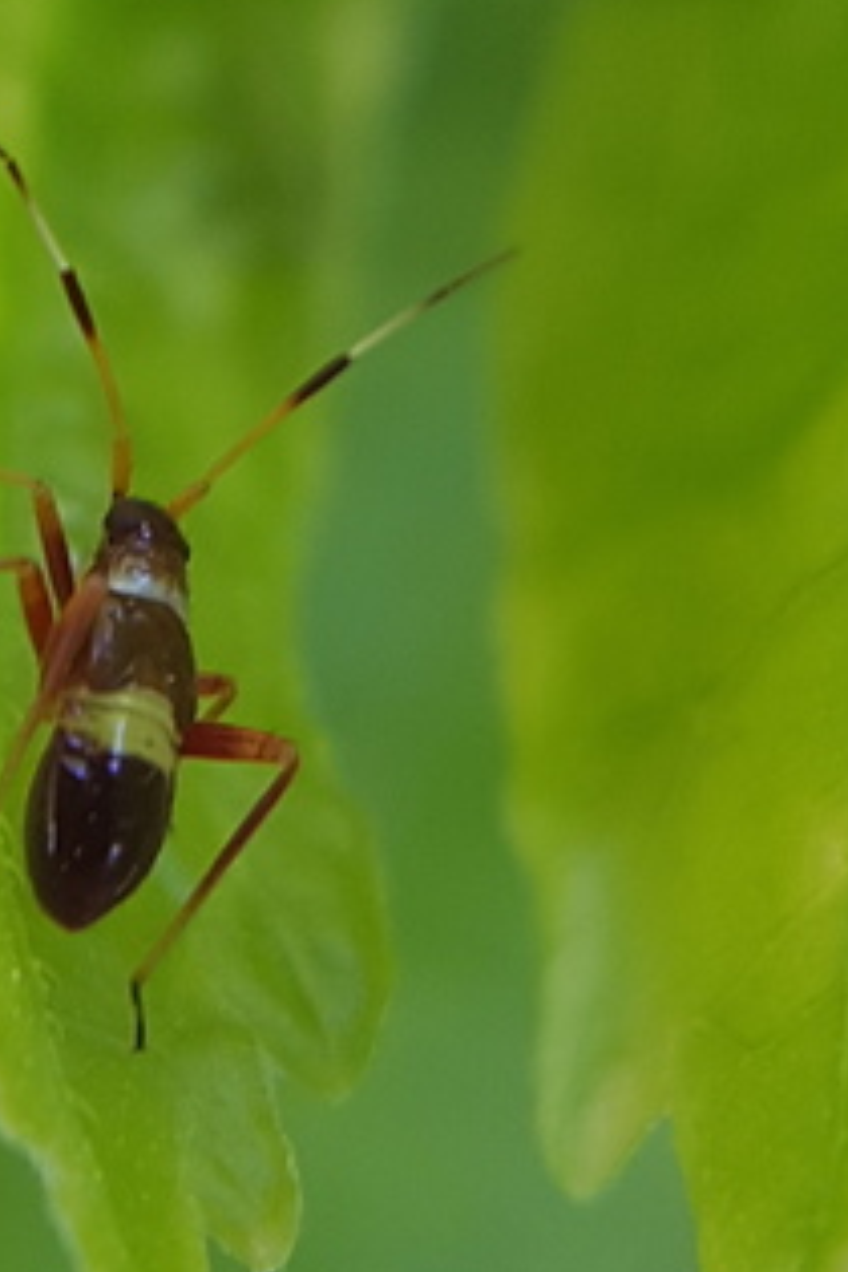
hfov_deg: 23.7
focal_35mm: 55
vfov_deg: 36.1
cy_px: 521
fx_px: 1943
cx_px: 28
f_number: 1.7
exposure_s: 1/100
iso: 100
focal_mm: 4.2
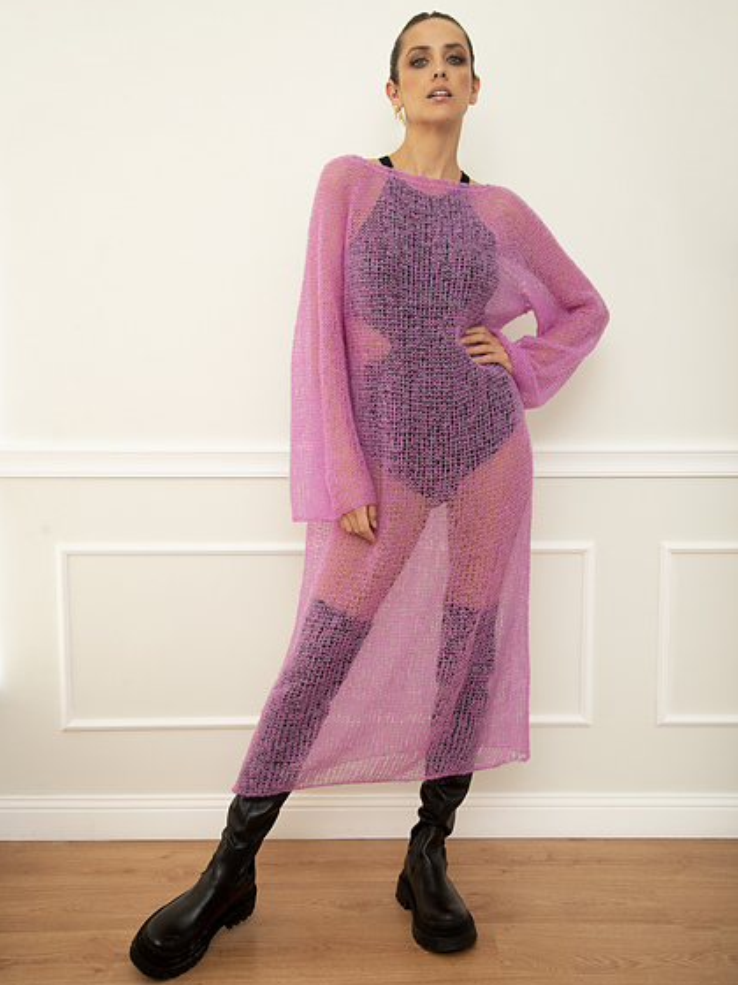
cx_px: 372
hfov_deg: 32.9
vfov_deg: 42.9
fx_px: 1251
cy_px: 489
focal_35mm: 44
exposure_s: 1/200
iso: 640
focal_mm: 40
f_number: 7.1
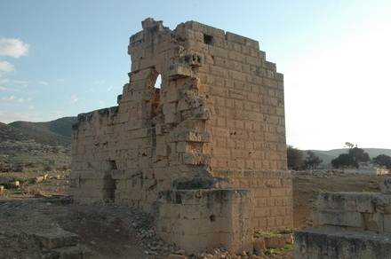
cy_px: 130
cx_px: 196
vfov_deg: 34.1
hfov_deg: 49.6
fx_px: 423
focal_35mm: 39
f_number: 11
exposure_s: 1/500
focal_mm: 26
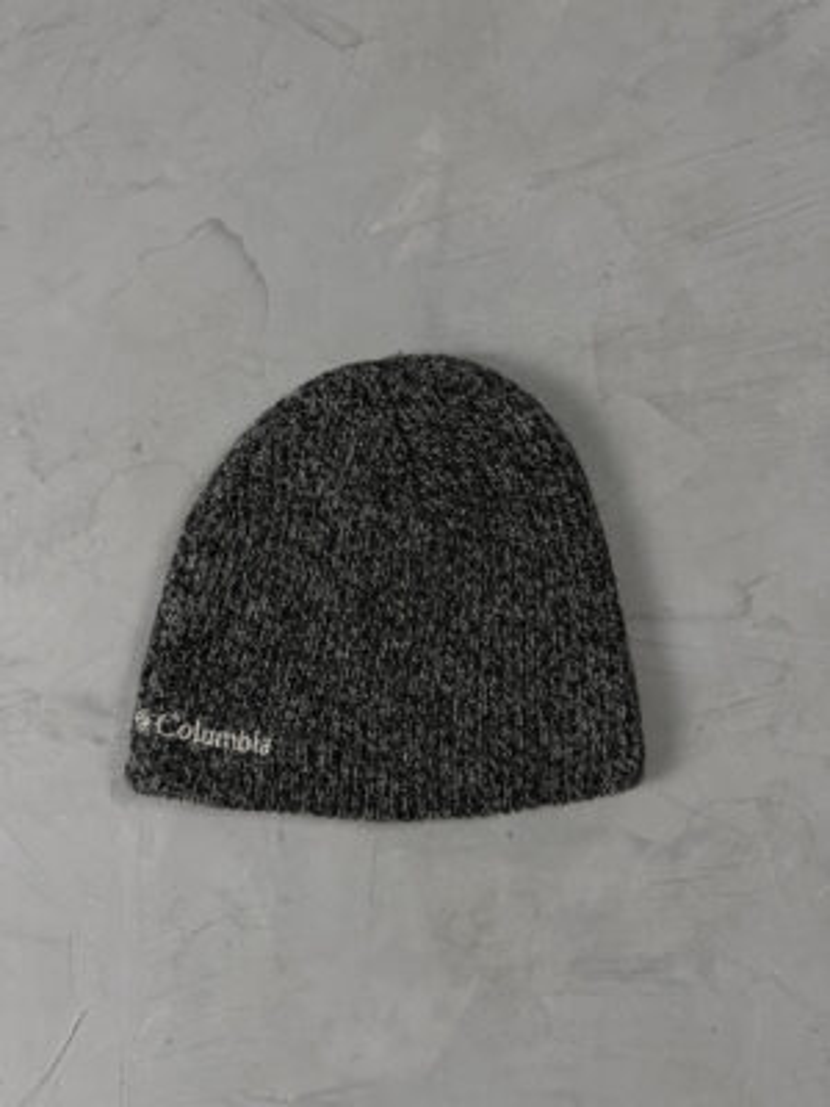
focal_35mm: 24
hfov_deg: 56.8
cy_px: 554
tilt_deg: -85.7
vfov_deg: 71.6
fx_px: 767
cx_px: 415
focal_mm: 6.76
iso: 125
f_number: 1.78
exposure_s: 1/60
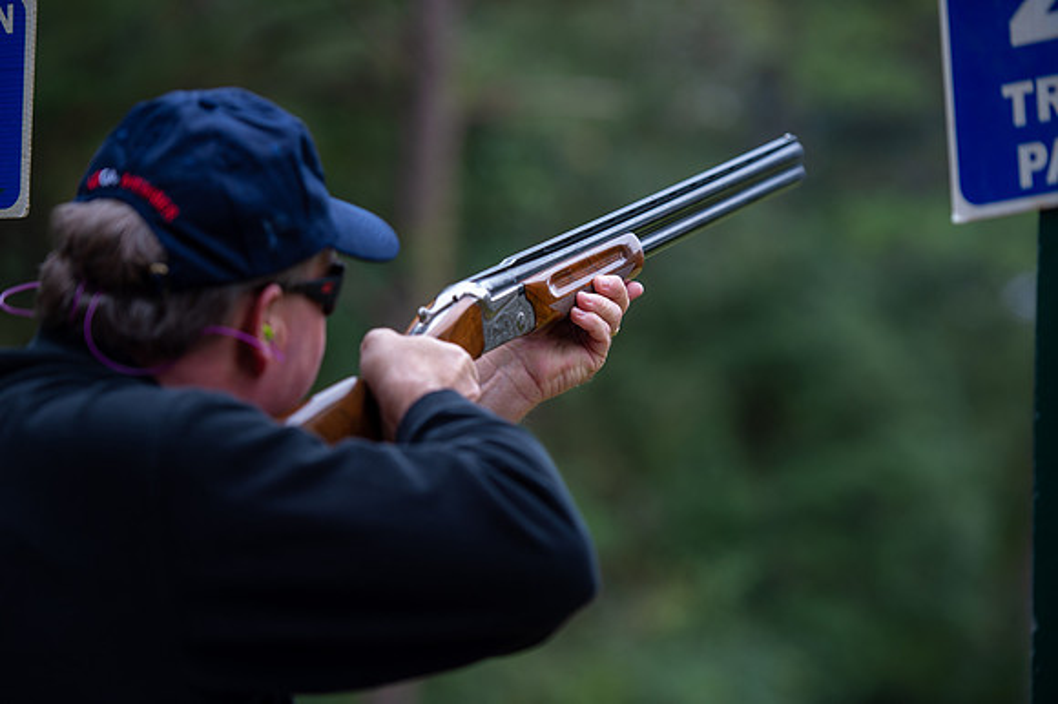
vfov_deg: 10.1
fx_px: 3965
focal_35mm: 135
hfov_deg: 15.2
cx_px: 529
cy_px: 352
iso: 320
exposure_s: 1/250
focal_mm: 135
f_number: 3.2
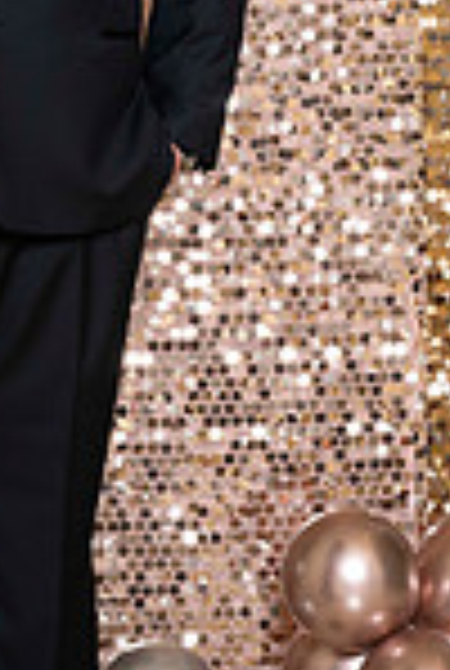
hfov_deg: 6.5
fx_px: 3938
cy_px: 76
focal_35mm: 211
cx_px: 68
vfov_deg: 9.7
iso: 250
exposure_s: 1/200
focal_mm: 70
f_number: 5.6
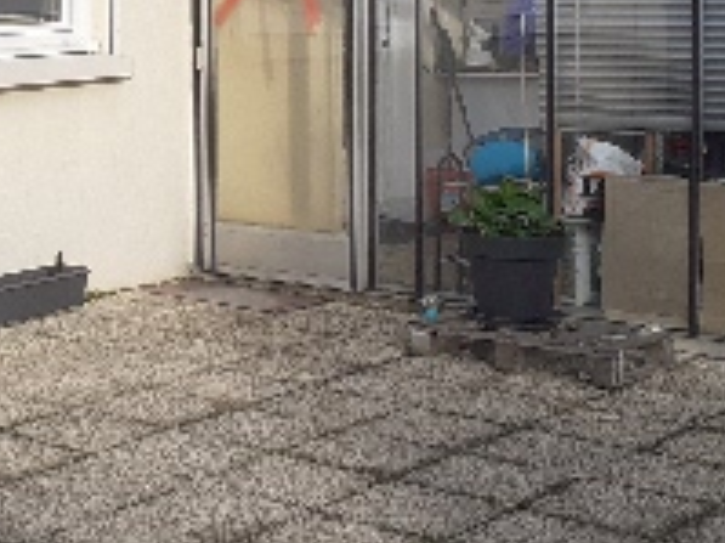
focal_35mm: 87
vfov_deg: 16.8
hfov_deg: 21.7
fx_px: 1821
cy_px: 77
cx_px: 0
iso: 40
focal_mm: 3.6
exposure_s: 1/1183
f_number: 1.9
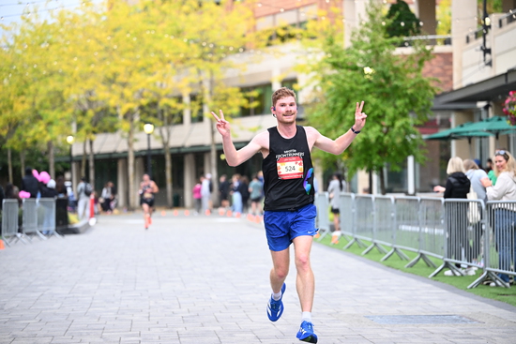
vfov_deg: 13.3
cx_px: 258
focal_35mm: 103
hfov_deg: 19.8
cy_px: 172
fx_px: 1477
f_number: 2.8
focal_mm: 103
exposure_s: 1/1250
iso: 1250
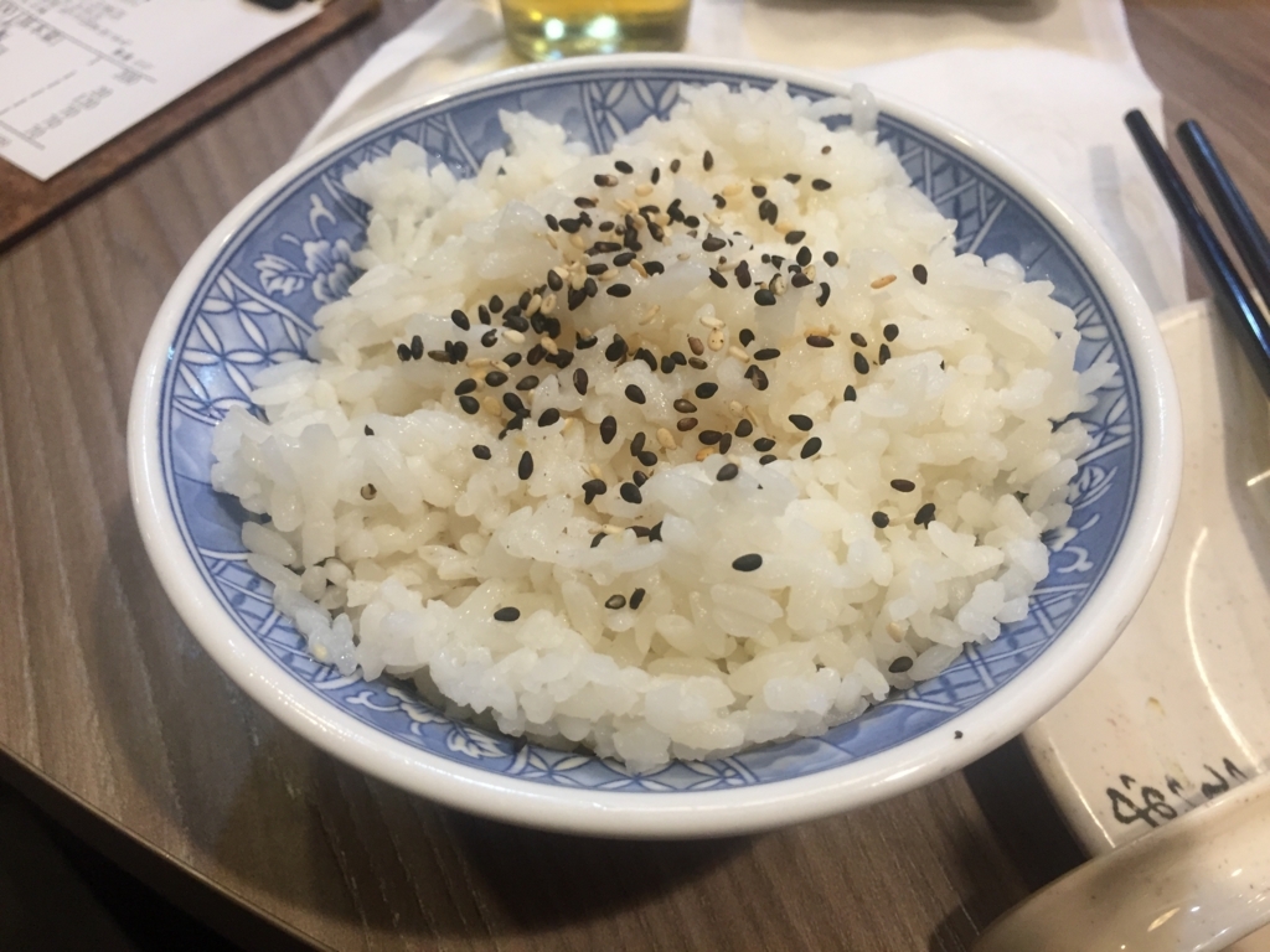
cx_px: 635
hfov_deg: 61.7
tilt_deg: -51.5
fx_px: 1064
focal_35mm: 29
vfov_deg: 48.2
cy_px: 476
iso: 100
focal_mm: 4.15
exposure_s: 1/30
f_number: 2.2
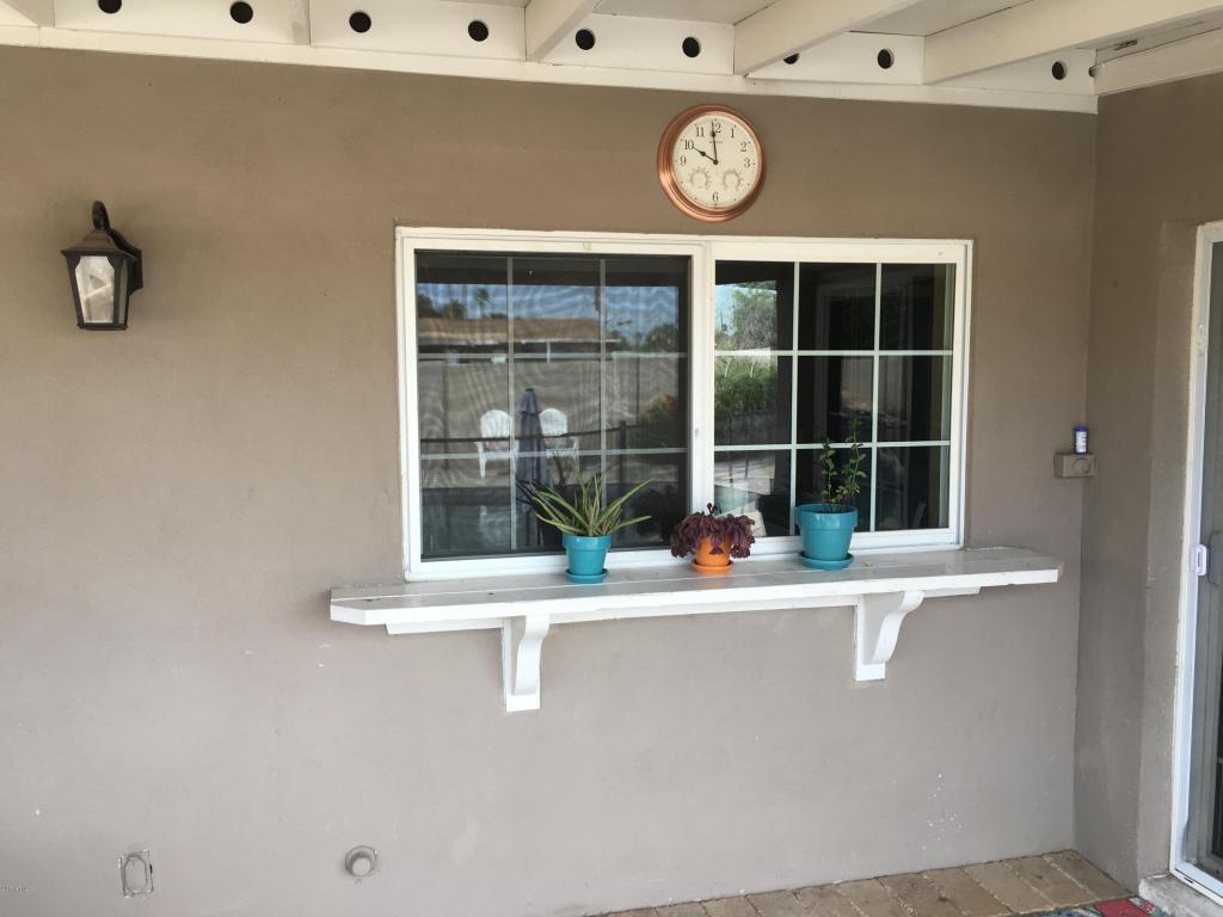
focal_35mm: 29
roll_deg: +0.6
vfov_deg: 48.2
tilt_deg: -5.4
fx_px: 1025
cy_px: 458
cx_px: 612
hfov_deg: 61.7
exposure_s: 1/120
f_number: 2.2
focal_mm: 4.15
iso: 25
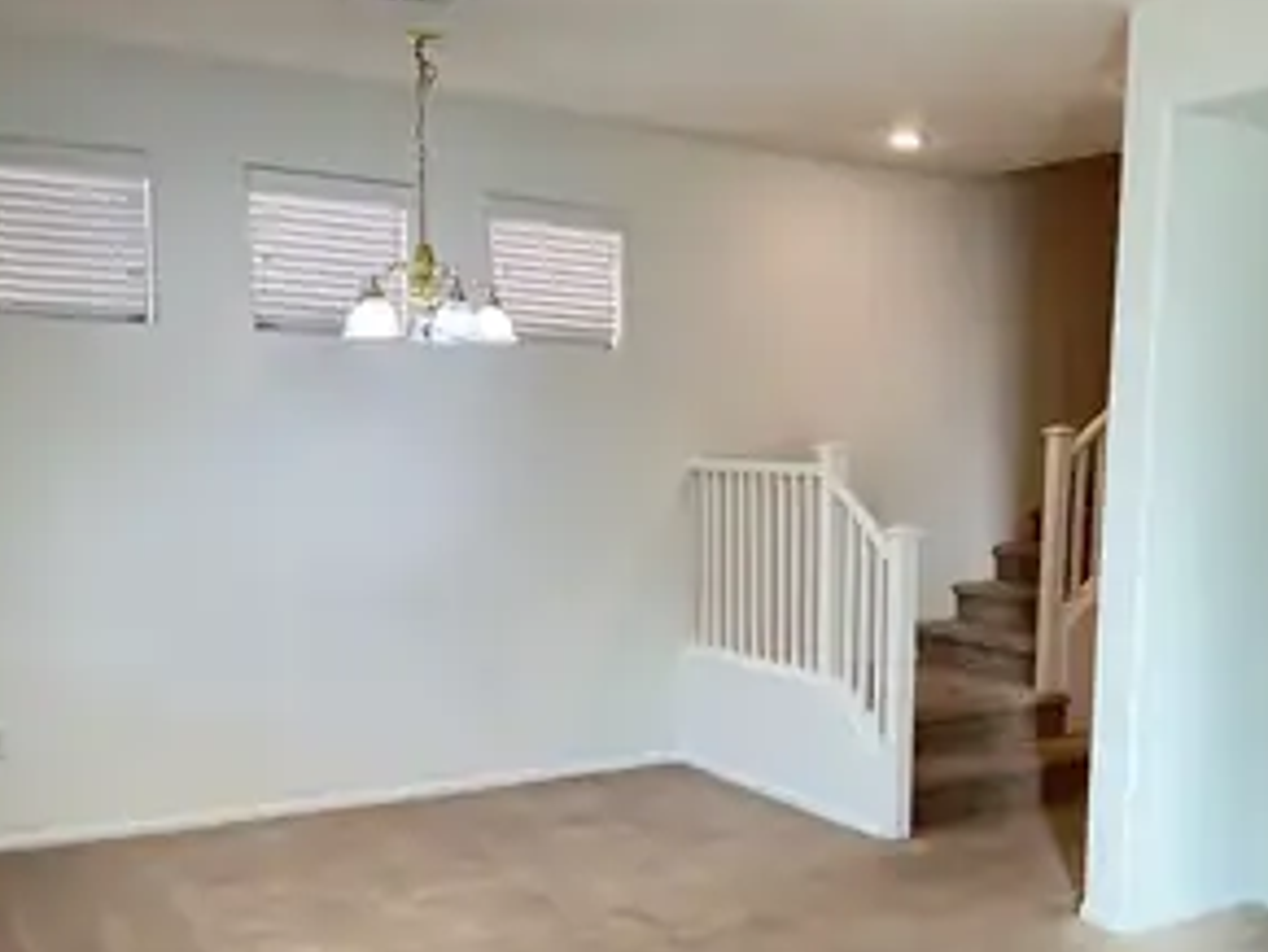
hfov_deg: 46.2
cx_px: 826
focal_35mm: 40
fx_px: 1466
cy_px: 638
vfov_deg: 35.6
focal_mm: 3
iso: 40
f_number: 1.8
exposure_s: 1/60
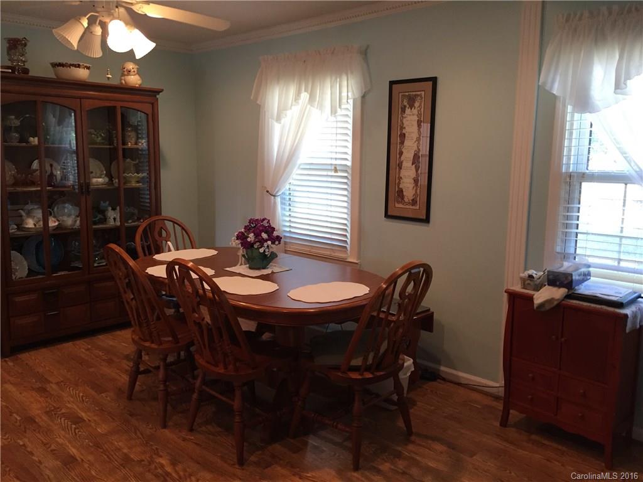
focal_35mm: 29
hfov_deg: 61.7
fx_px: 539
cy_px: 241
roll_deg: -0.8
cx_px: 322
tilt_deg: -11.8
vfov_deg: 48.2
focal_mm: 4.15
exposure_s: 1/30
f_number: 2.2
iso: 50
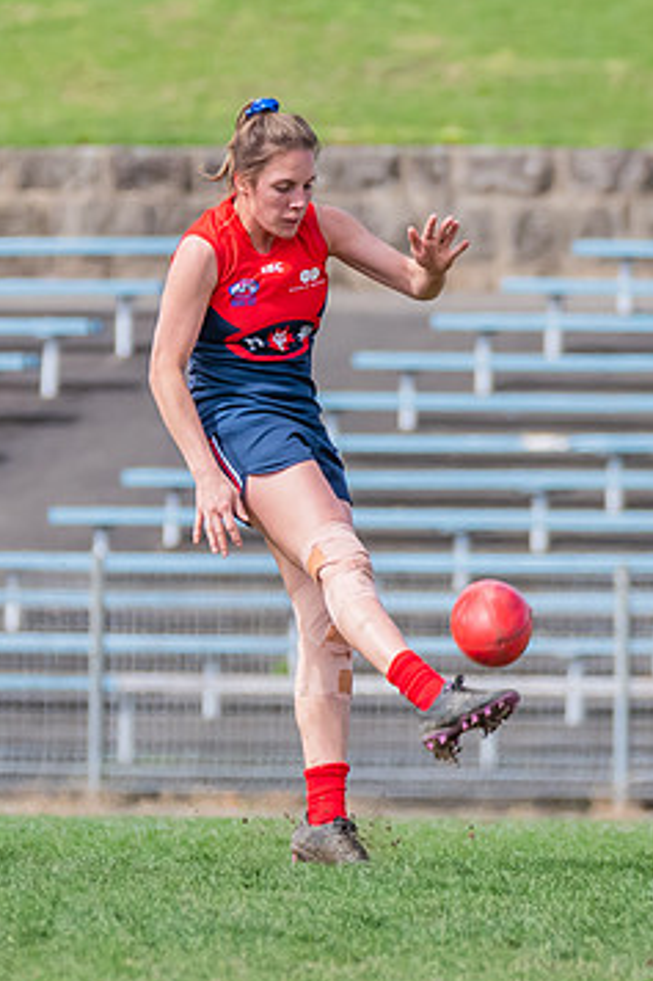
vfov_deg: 1.7
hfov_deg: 1.1
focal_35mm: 1247
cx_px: 287
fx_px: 33959
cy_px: 363
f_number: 7.1
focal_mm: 360
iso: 800
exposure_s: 1/1600
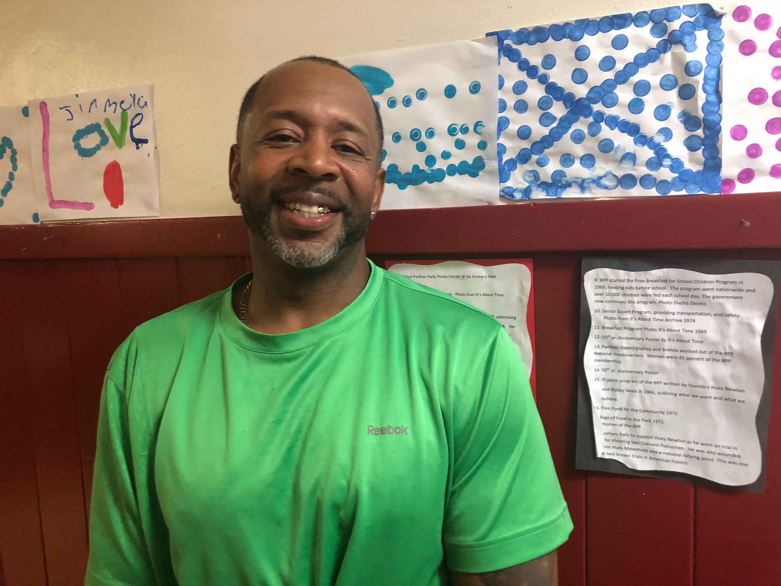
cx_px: 390
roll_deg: +2.9
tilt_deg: -6.9
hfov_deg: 63.4
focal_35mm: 28
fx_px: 632
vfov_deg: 49.7
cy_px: 293
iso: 80
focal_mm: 3.99
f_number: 1.8
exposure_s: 1/15
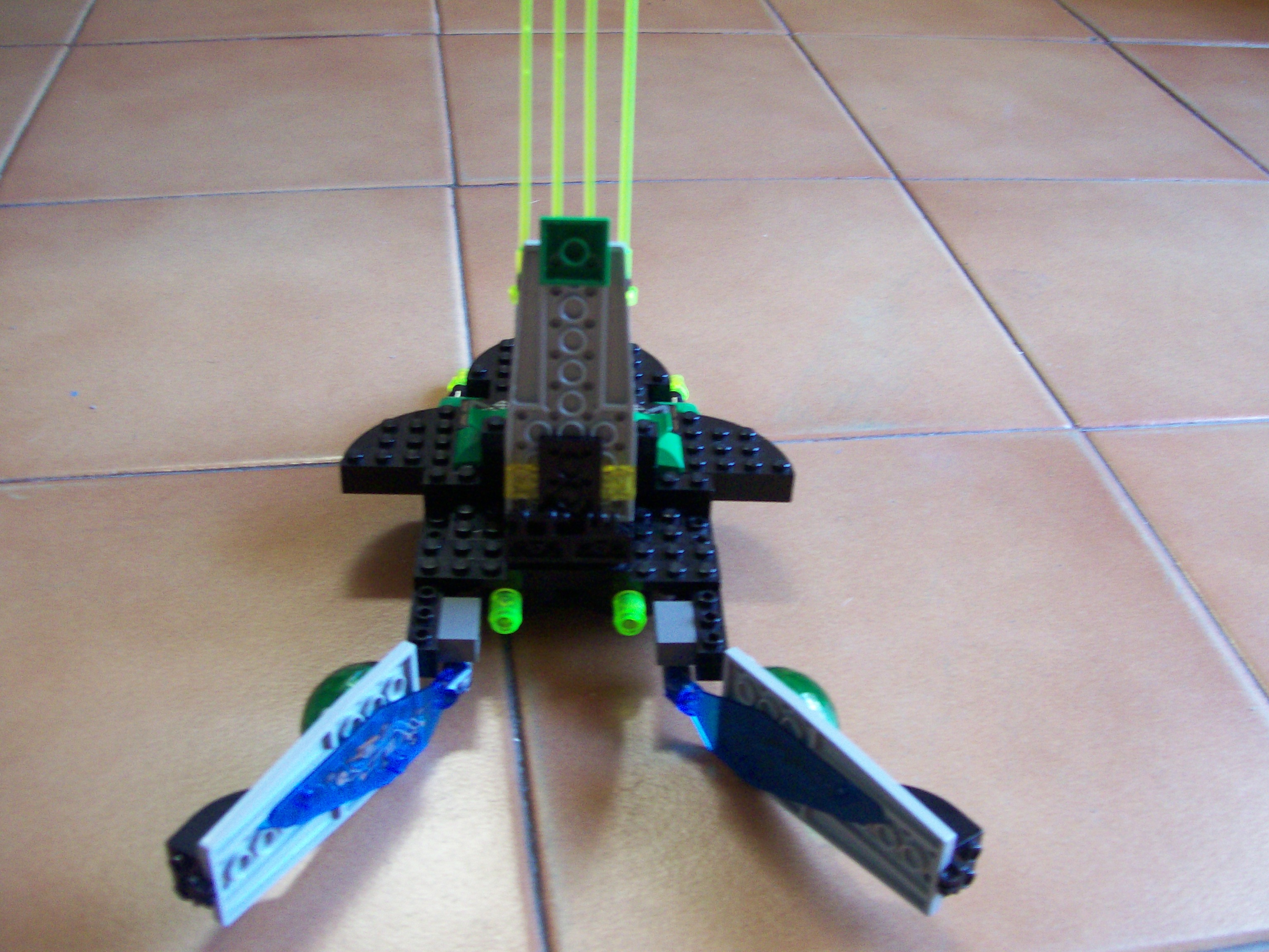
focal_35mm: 36
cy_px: 476
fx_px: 1320
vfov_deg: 39.7
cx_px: 634
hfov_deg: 51.4
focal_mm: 6
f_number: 2.7
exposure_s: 1/14.5
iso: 160
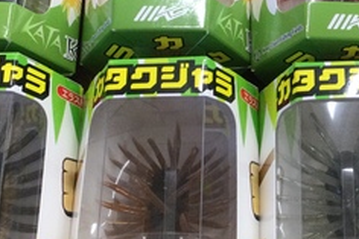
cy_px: 113
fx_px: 817
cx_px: 256
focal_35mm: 82
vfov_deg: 16.6
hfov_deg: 24.6
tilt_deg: -68.4
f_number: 2.4
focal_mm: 3.3
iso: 32
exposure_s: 1/30
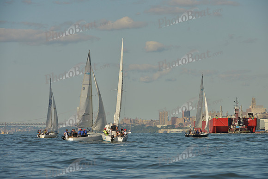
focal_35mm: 240
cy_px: 90
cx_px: 134
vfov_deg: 5.7
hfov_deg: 8.6
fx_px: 1787
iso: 200
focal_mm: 240
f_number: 9
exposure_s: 1/1000
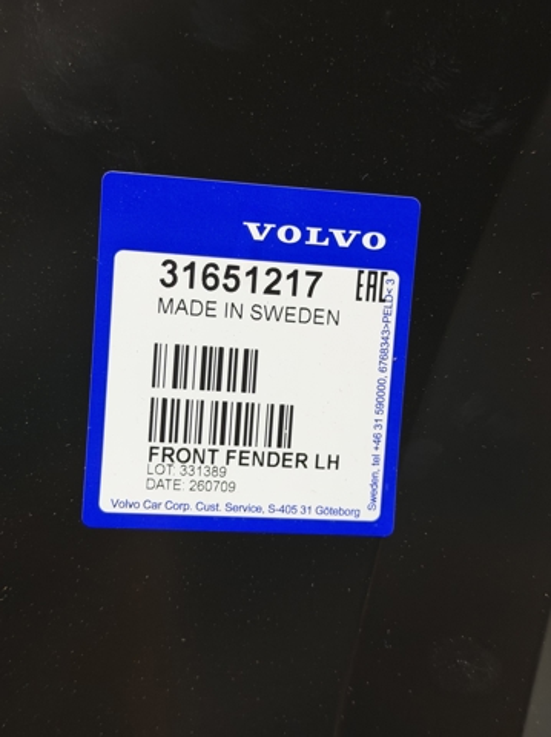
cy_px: 368
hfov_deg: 30.2
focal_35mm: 48
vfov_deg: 39.7
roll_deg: +1.2
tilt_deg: -12.6
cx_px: 276
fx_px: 1021
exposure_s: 1/50
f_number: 1.78
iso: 80
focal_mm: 6.76
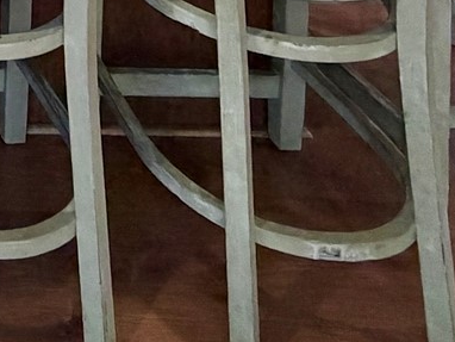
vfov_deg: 13.2
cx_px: -308
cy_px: -534
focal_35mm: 75
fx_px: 986
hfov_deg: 20.4
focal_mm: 2.22
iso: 250
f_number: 2.2
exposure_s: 1/120
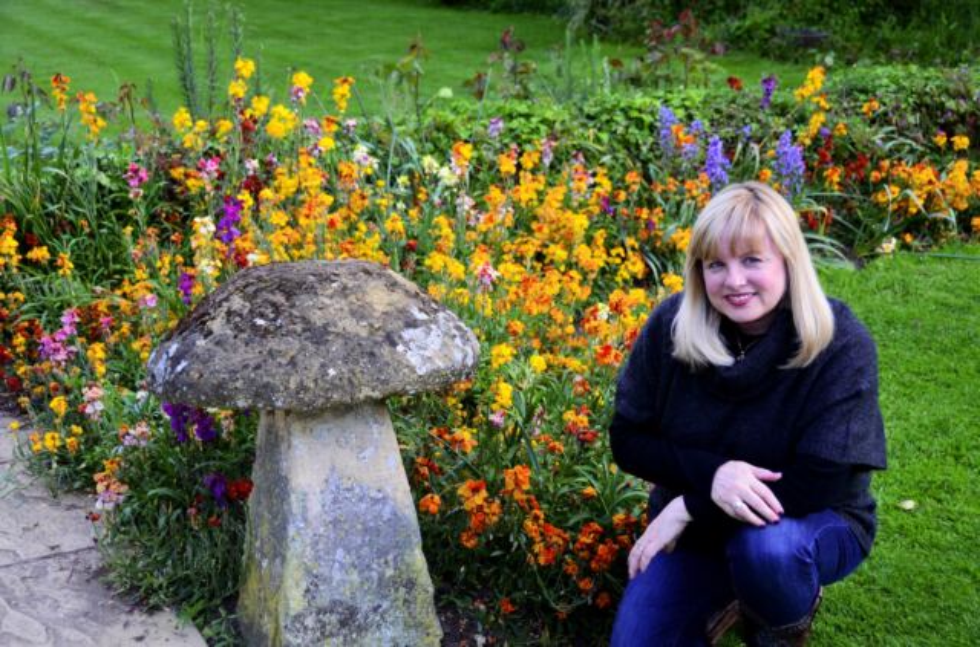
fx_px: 1466
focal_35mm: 54
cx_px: 490
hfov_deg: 37.0
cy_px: 324
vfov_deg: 24.9
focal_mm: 36
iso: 400
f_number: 4.2
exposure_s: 1/200
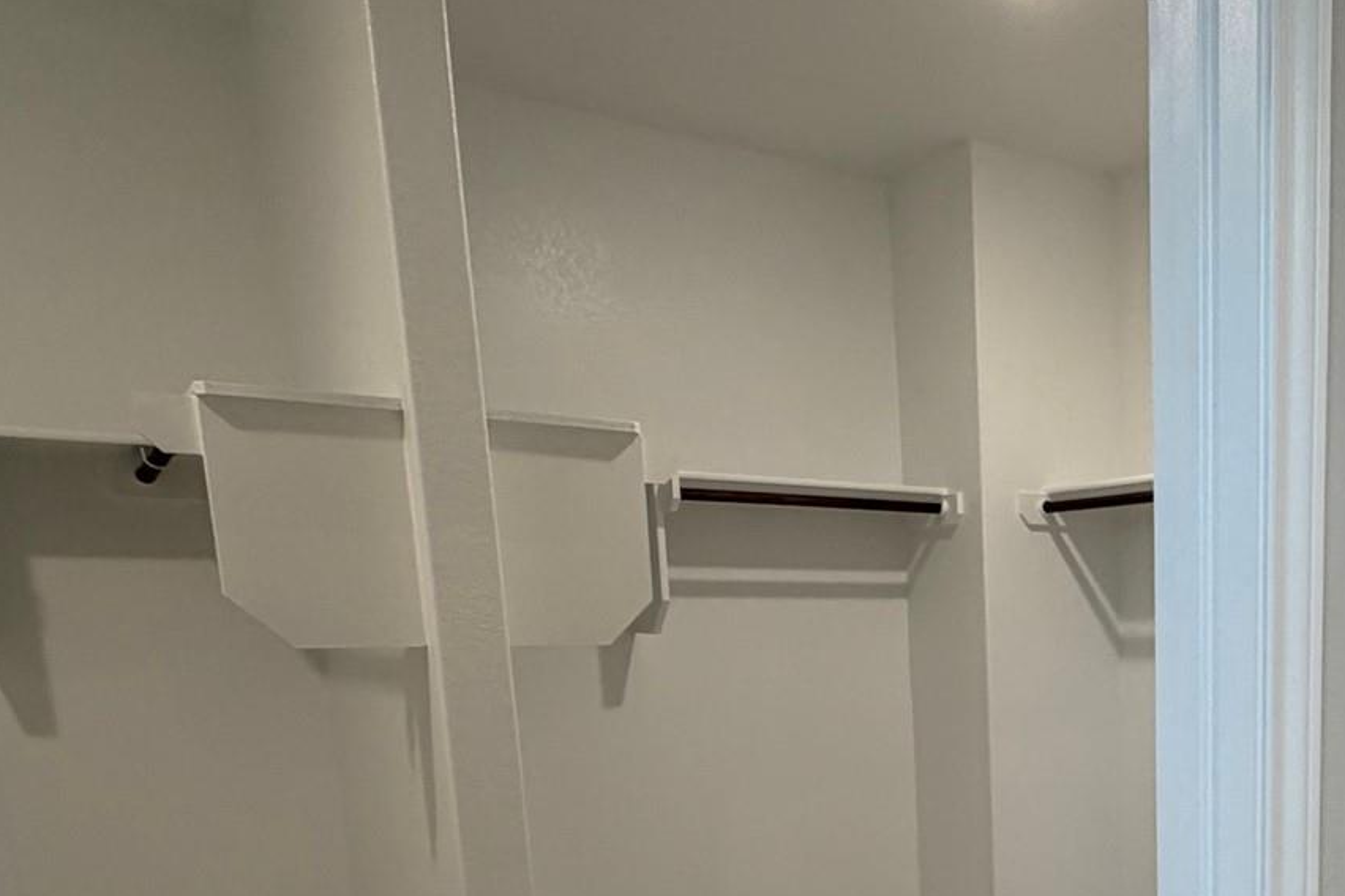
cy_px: 852
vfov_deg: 35.0
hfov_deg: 48.8
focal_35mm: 35
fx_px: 1308
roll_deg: -0.1
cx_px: 1205
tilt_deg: -9.6
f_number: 2.2
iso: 250
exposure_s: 1/120
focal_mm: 2.22
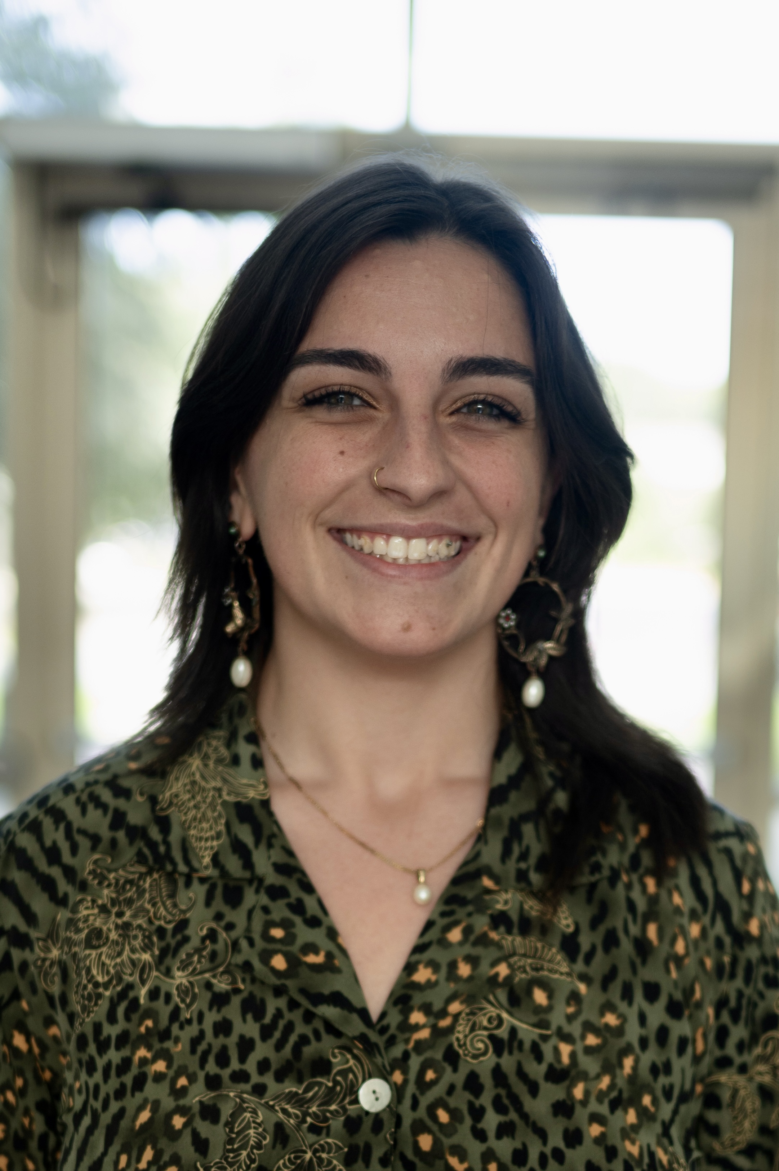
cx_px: 390
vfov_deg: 48.5
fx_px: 1300
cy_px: 586
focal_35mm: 40
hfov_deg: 33.4
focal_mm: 40
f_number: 2
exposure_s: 1/250
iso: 250
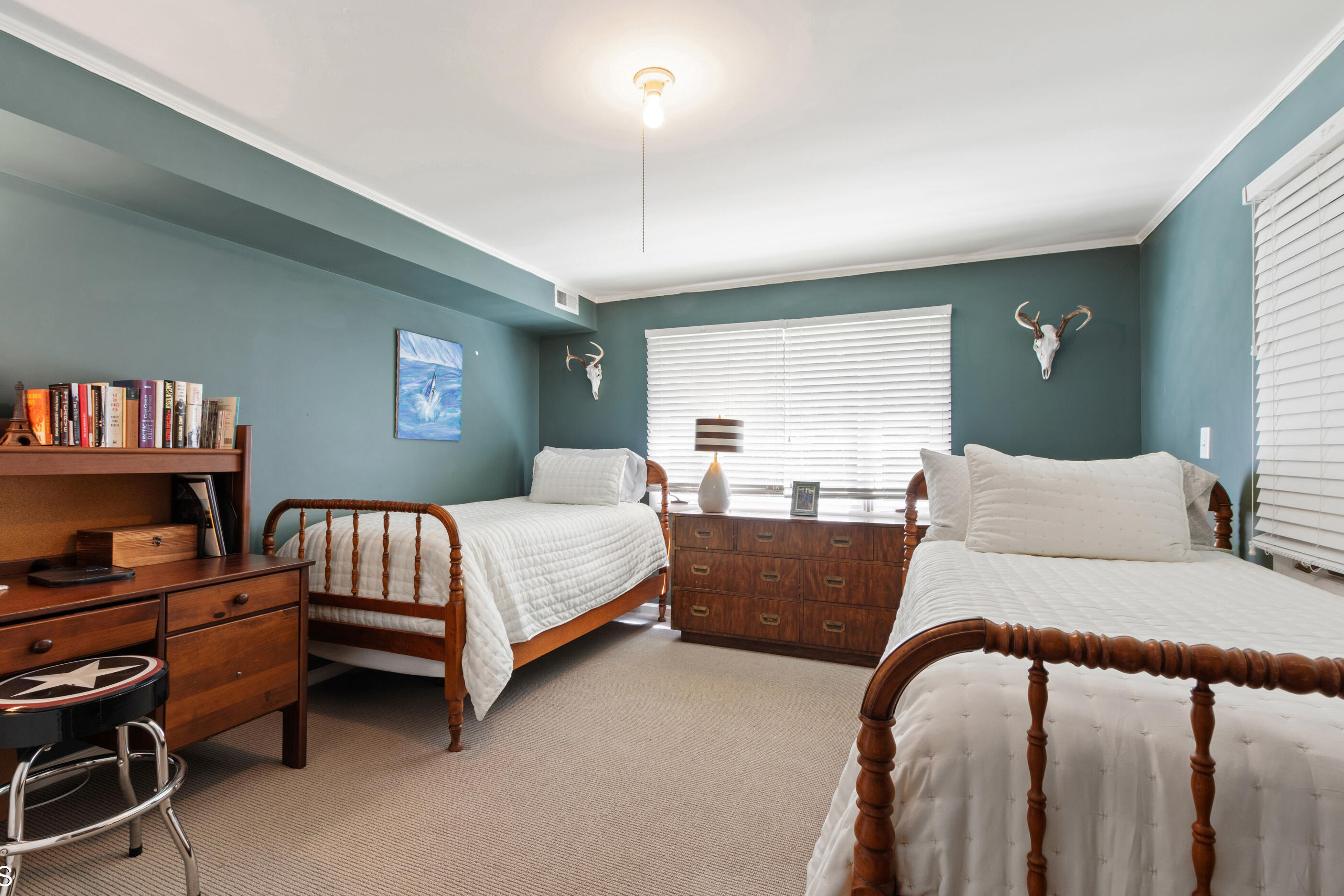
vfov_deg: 73.7
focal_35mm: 16
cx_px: 656
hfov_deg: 96.7
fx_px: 597
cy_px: 443
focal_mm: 10
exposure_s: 1/1.25
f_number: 8
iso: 100
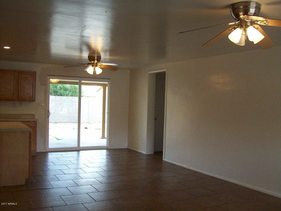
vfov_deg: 39.7
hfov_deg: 51.4
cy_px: 106
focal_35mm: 36
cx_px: 140
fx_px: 292
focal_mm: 6
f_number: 2.7
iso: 127
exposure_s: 1/64
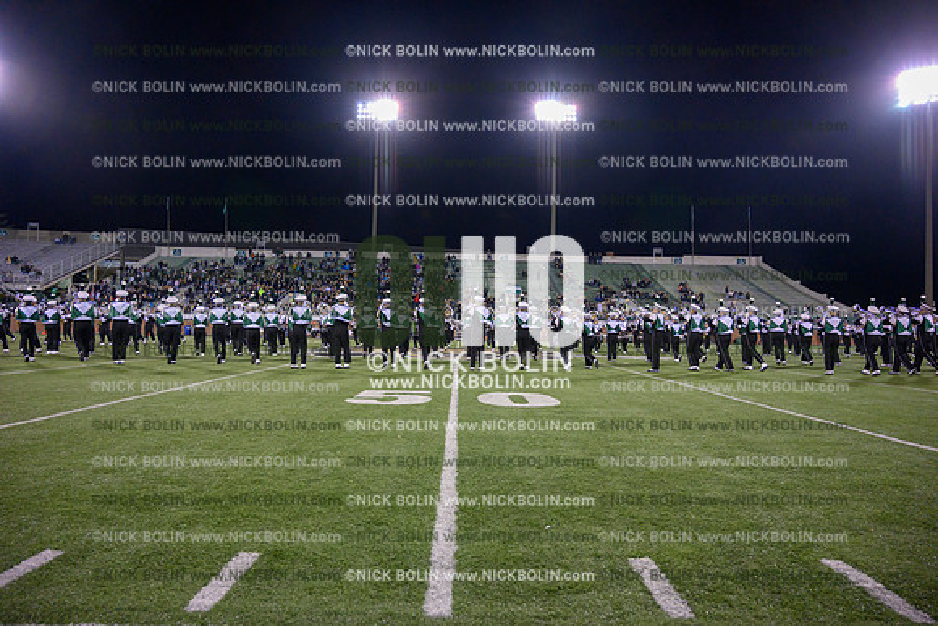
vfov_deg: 53.2
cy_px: 313
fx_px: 625
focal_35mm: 24
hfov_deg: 73.7
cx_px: 469
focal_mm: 24
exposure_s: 1/800
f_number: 4
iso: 5000
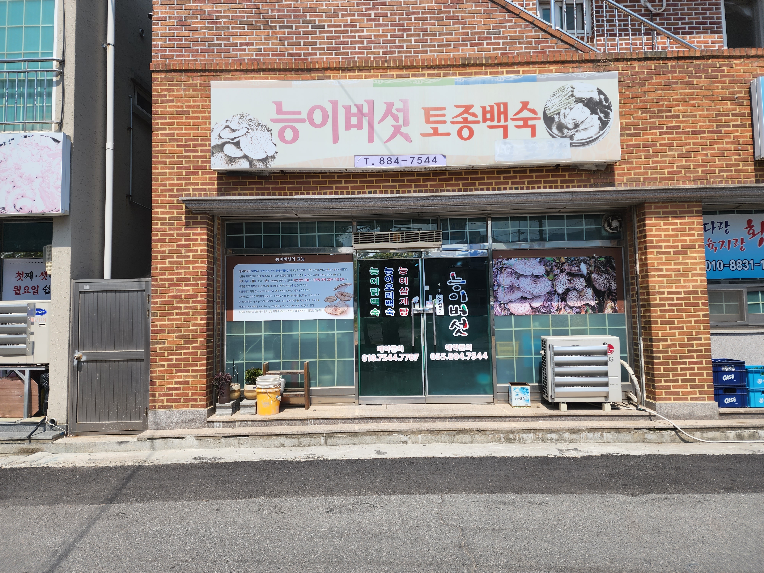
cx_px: 382
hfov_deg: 73.9
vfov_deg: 58.9
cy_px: 286
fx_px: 508
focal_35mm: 23
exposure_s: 1/1044
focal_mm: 6.4
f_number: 1.8
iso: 12
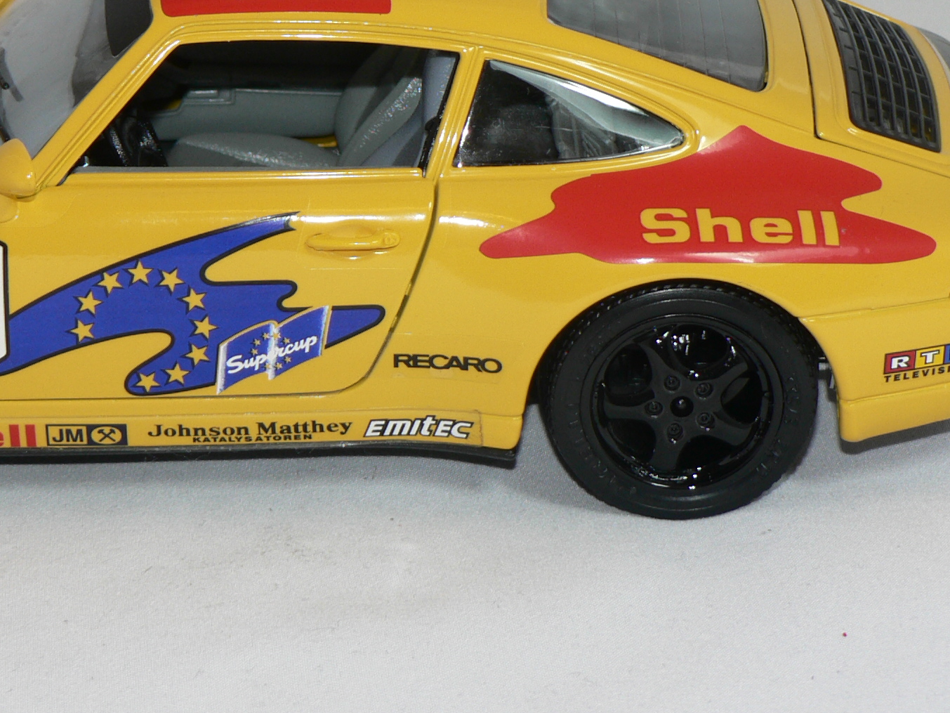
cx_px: 247
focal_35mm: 140
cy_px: 150
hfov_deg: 14.0
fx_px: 3842
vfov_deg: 10.6
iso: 80
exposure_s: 1/60
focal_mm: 12.4
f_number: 3.2
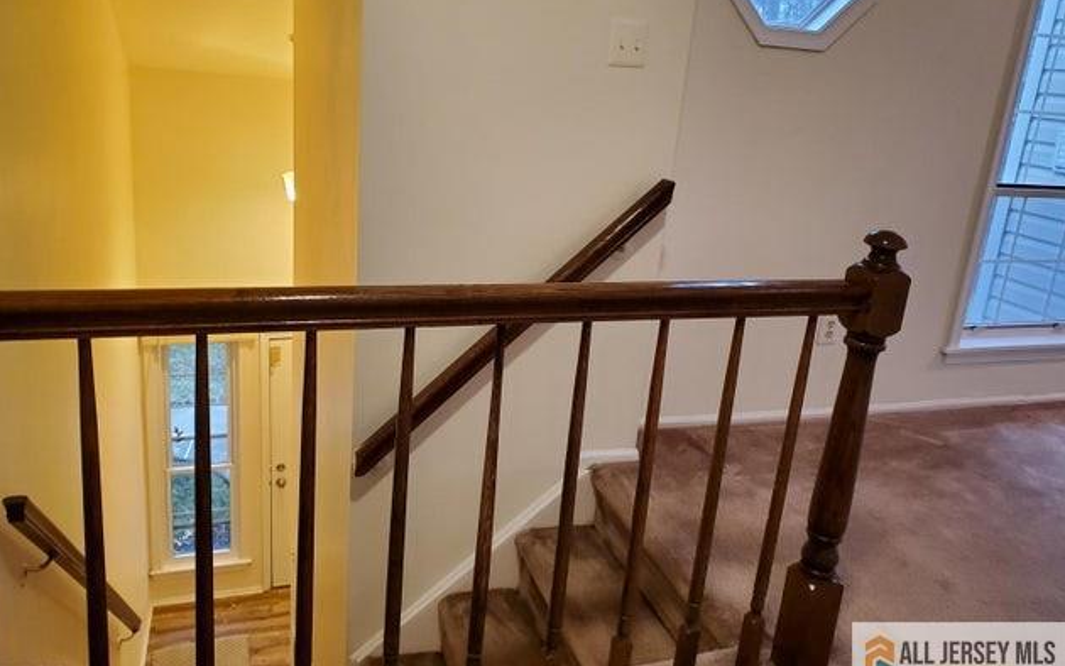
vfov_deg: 44.5
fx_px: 813
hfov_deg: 66.5
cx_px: 527
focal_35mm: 28
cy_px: 289
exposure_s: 1/39
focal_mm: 4.3
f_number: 2.4
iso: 320
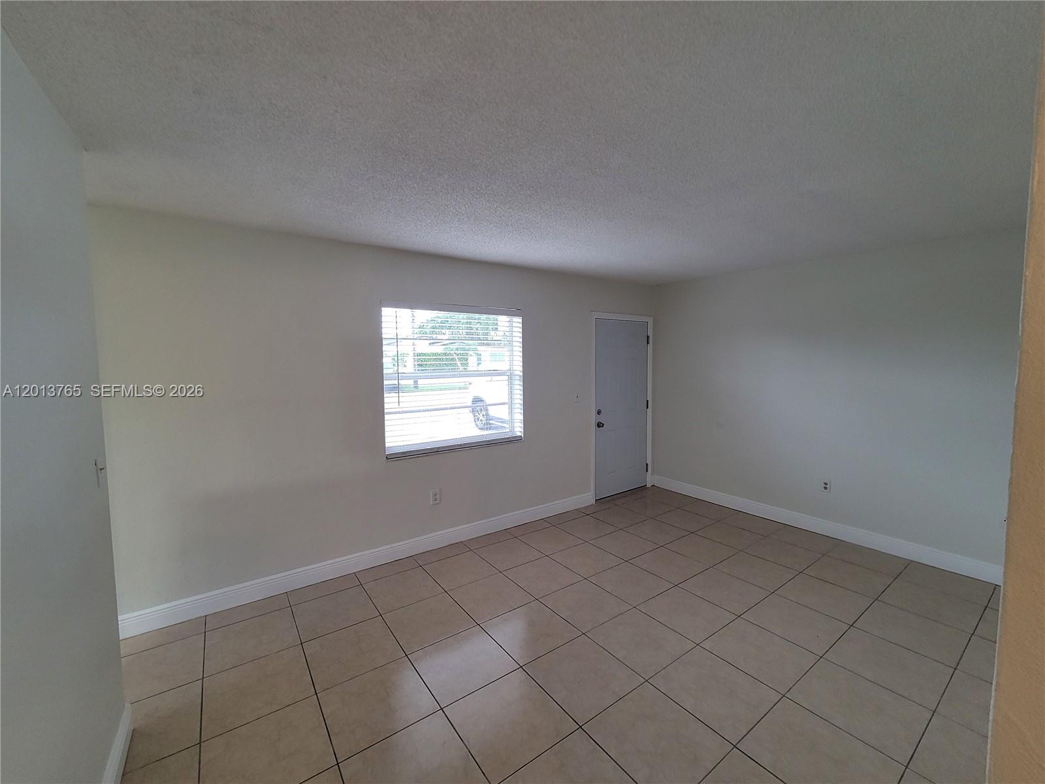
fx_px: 392
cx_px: 522
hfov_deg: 106.2
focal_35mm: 13
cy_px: 392
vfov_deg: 89.9
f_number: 2.2
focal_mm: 2.2
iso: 200
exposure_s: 1/60
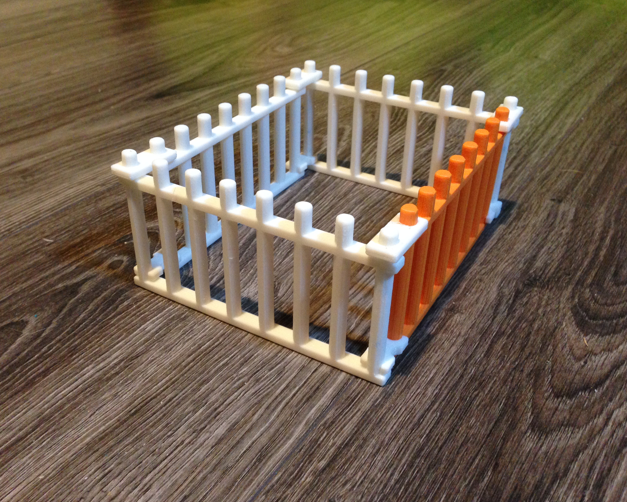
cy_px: 251
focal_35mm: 35
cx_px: 301
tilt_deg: -31.7
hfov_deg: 51.5
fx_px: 649
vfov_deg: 42.2
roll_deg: +1.6
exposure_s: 1/20
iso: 250
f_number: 2.4
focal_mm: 4.12
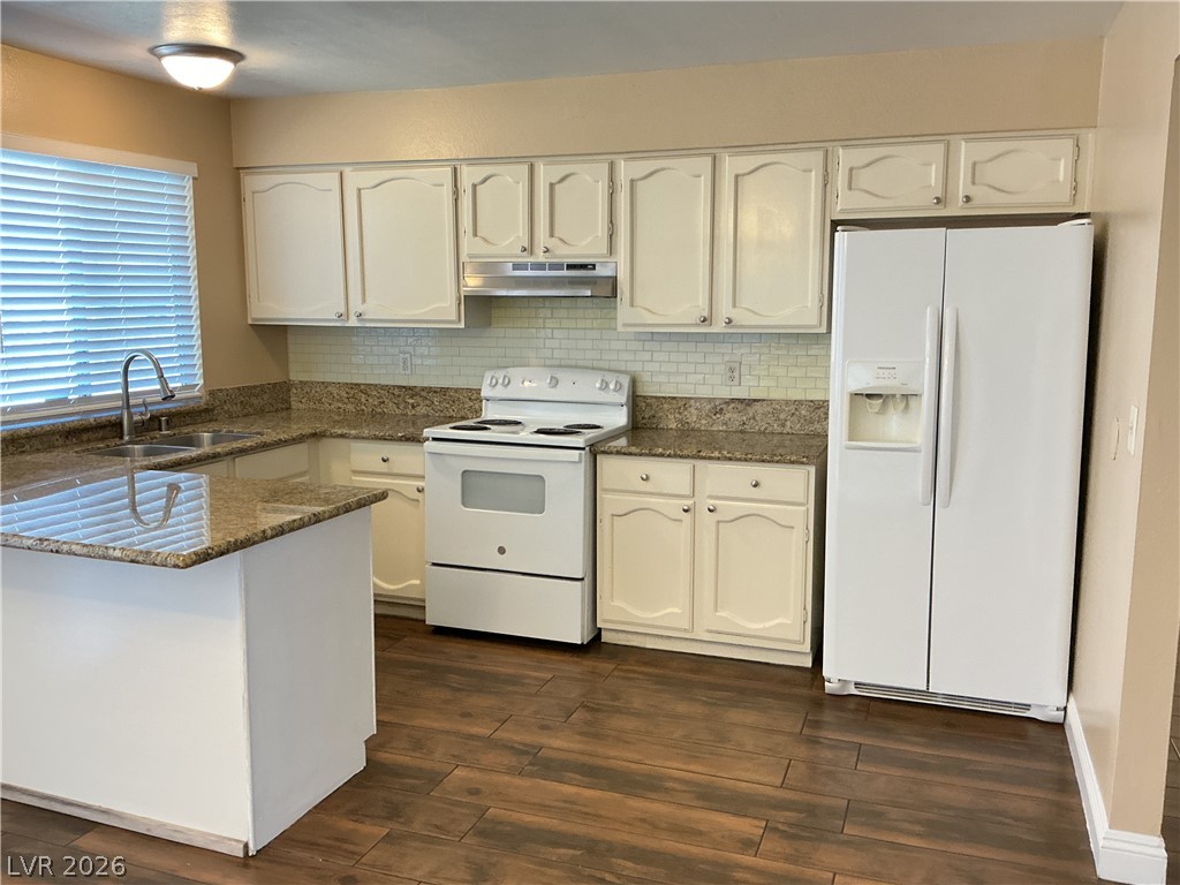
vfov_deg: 48.2
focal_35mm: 29
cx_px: 590
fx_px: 989
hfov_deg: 61.7
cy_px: 442
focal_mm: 3
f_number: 1.8
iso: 200
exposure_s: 1/60
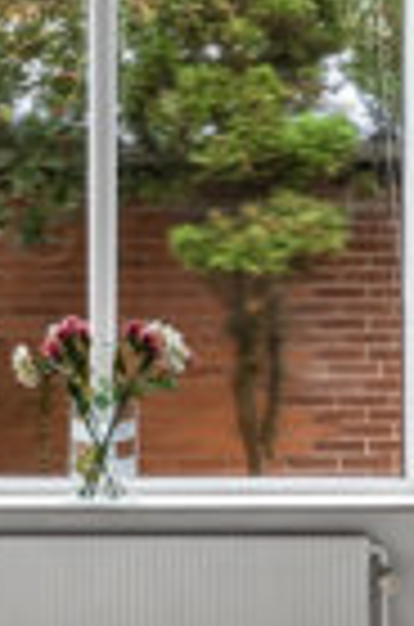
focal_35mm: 130
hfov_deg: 10.4
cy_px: 363
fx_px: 2252
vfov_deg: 15.8
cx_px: 4
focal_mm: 15
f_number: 8
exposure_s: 1/8
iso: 200
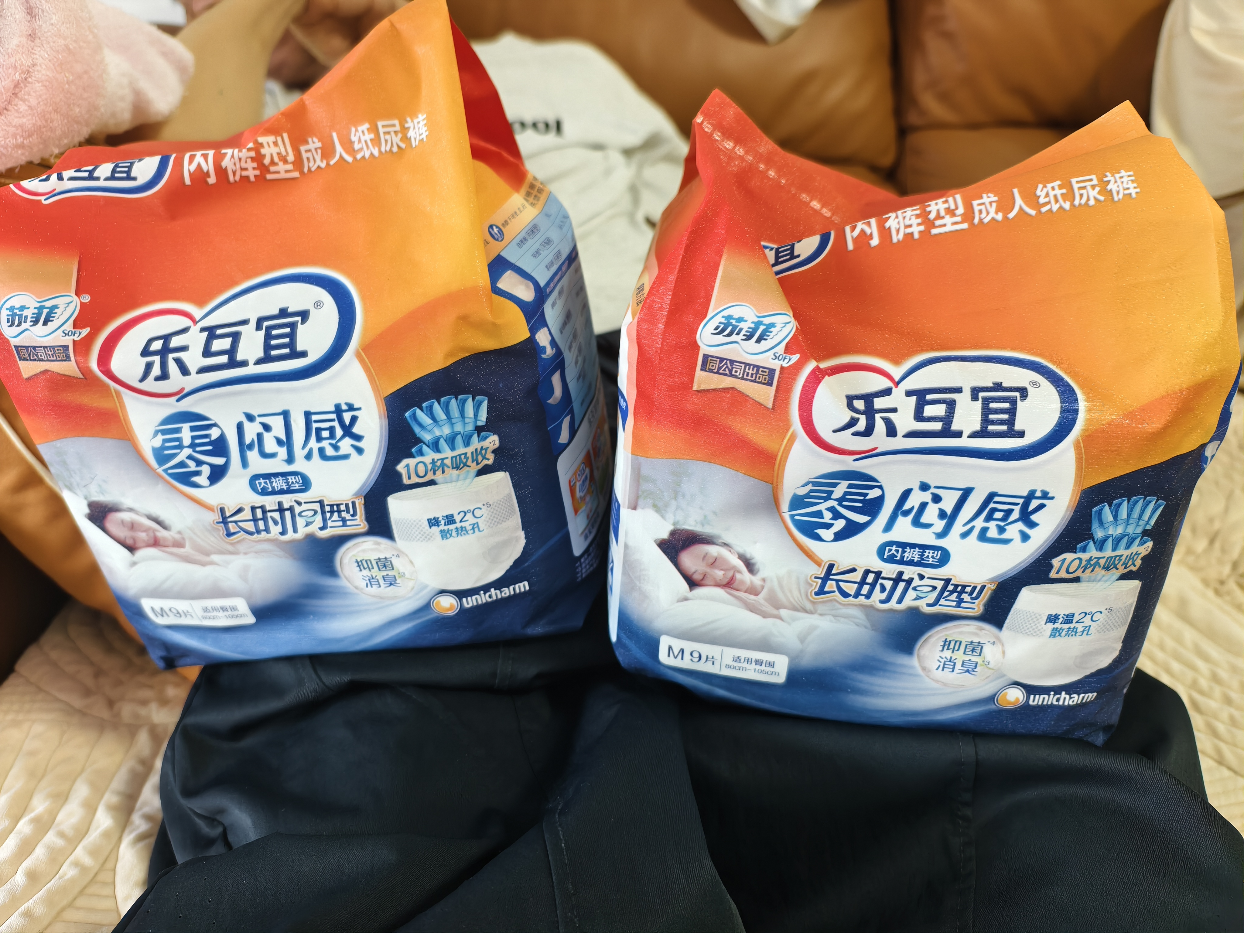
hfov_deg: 73.9
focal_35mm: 23
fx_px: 827
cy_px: 466
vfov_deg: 58.9
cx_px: 622
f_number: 1.57
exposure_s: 1/33.3
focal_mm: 6.54
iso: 432
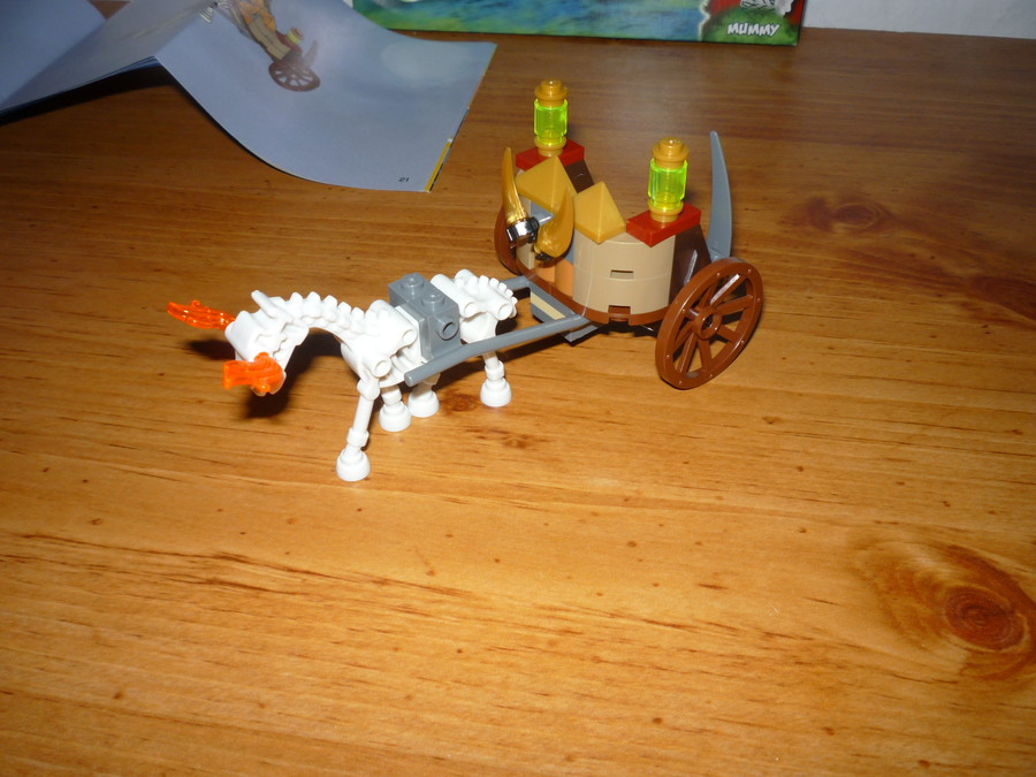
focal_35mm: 32
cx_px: 518
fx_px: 958
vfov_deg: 44.2
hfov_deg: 56.8
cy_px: 388
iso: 100
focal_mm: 5.2
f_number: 4
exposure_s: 1/30
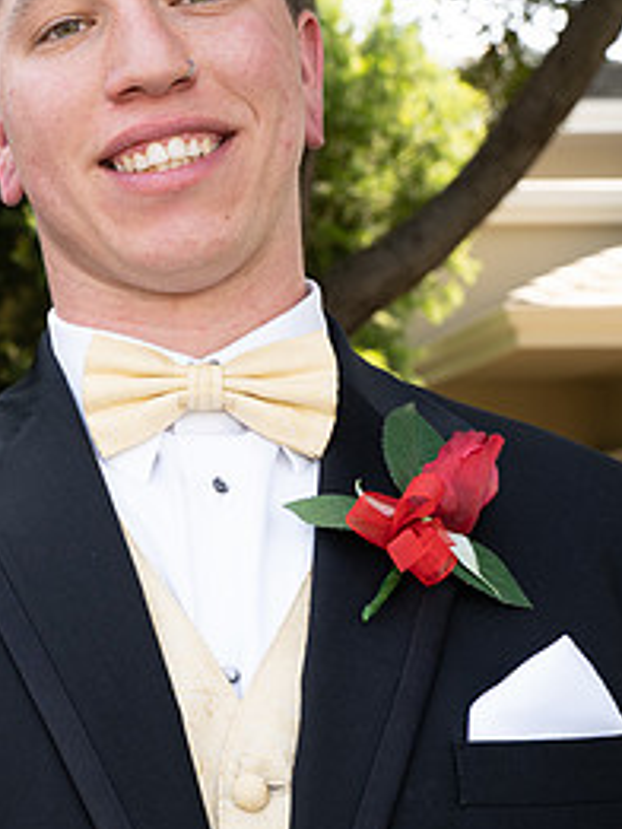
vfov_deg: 24.7
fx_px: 1891
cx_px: -181
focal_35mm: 79
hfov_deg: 17.5
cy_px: 348
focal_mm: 37
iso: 400
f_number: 6.3
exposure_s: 1/160
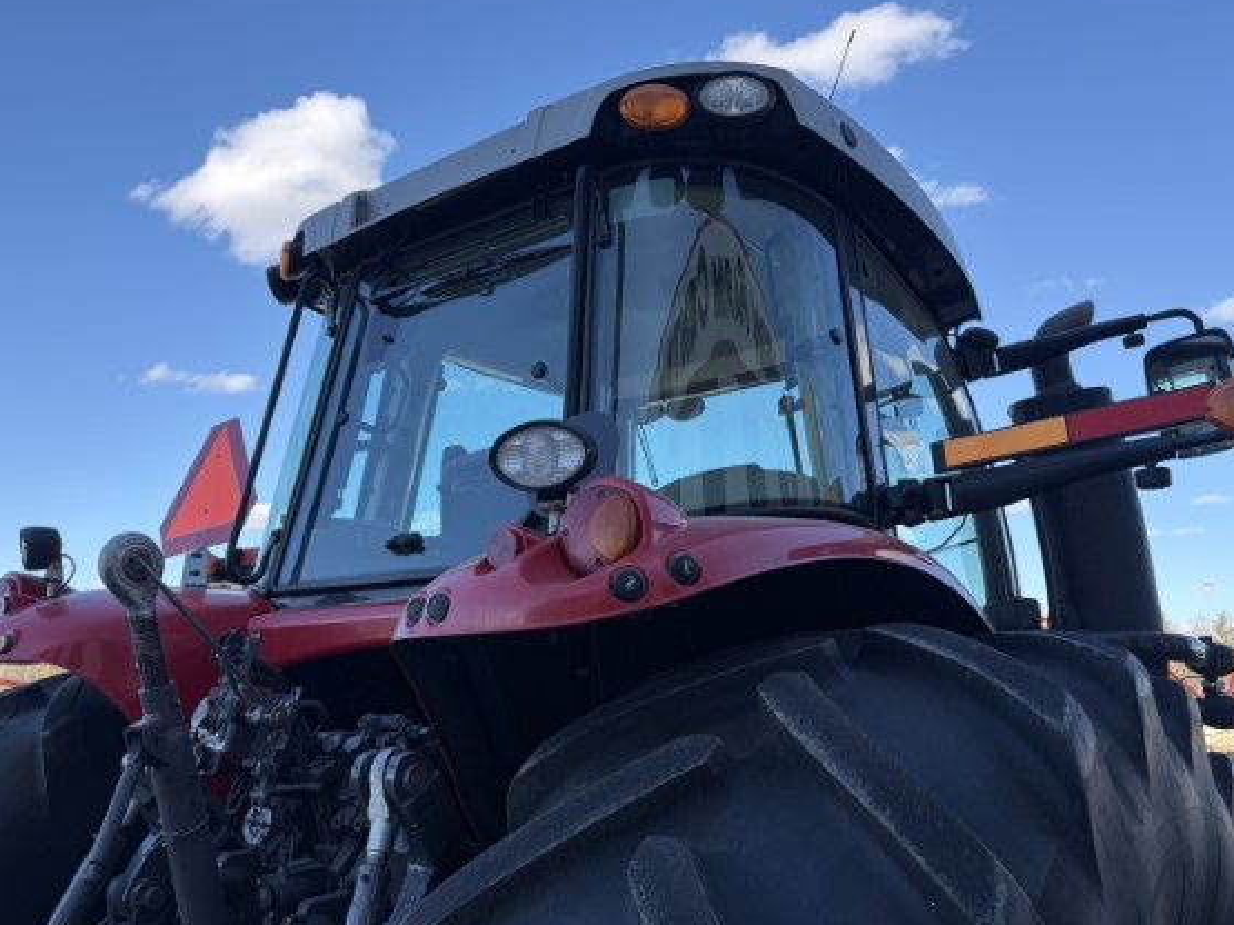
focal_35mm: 30
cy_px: 467
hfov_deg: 59.9
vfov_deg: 46.8
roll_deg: -0.8
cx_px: 567
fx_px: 1069
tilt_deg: +12.4
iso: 50
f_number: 1.6
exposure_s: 1/1217
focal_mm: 5.96
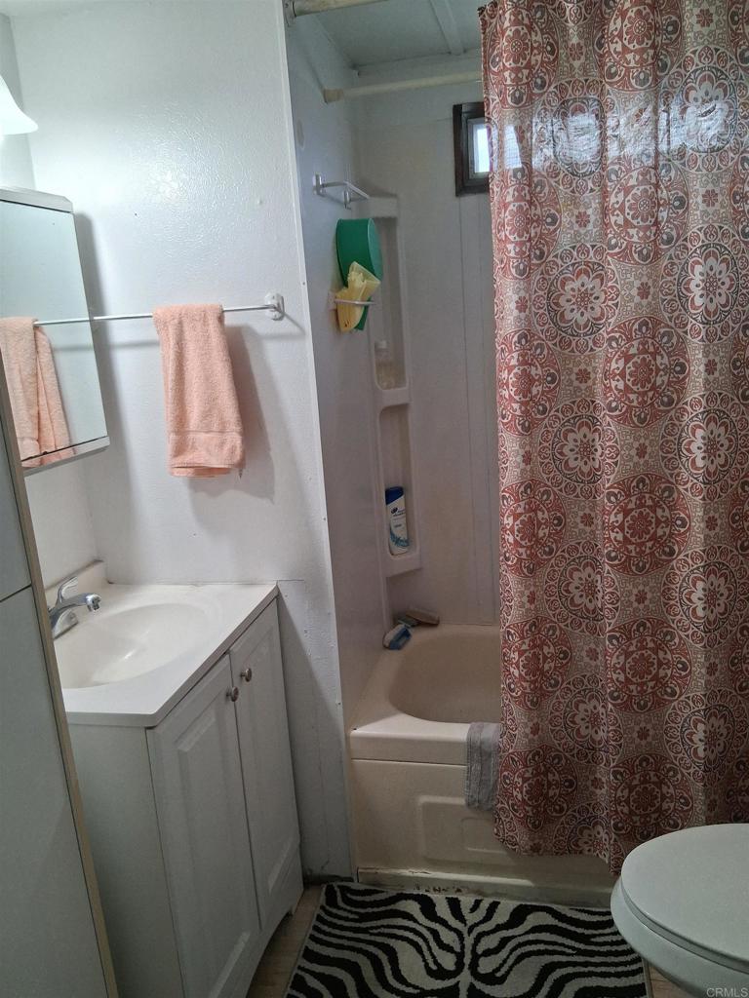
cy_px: 499
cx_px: 374
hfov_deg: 53.1
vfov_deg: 67.3
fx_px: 750
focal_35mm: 26
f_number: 1.8
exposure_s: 1/120
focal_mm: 3.98
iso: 125
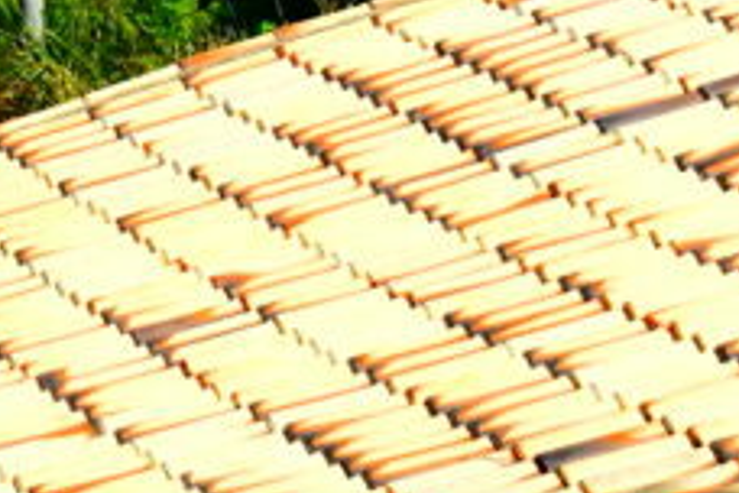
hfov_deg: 5.9
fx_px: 7145
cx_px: -272
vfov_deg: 3.9
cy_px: -191
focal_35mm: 348
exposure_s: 1/400
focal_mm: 55
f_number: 10
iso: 200
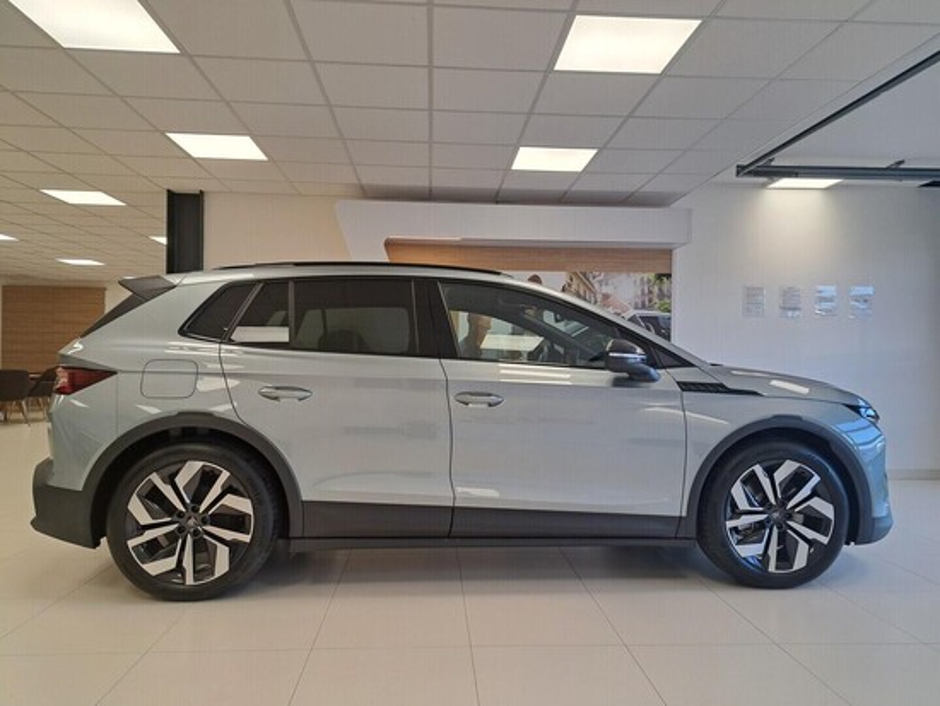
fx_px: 652
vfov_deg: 56.9
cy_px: 353
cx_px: 470
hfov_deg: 71.6
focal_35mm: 24
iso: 50
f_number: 1.8
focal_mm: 5.23
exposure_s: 1/100
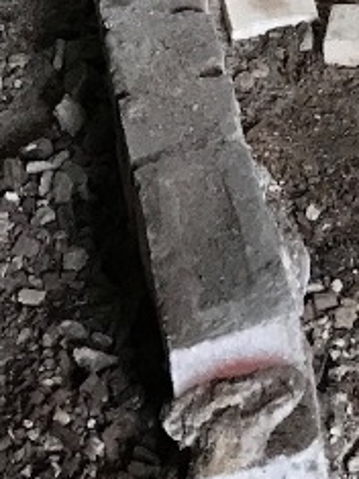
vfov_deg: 11.4
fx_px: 1979
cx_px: 510
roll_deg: +1.8
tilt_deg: -15.6
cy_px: -681
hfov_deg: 10.1
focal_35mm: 143
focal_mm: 3.99
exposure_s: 1/33
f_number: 1.8
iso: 32
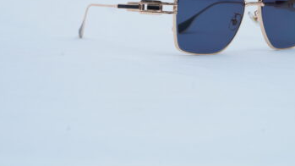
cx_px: 210
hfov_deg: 23.5
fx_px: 704
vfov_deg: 13.3
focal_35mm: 90
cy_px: 1
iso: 125
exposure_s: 1/160
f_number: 9
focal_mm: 50
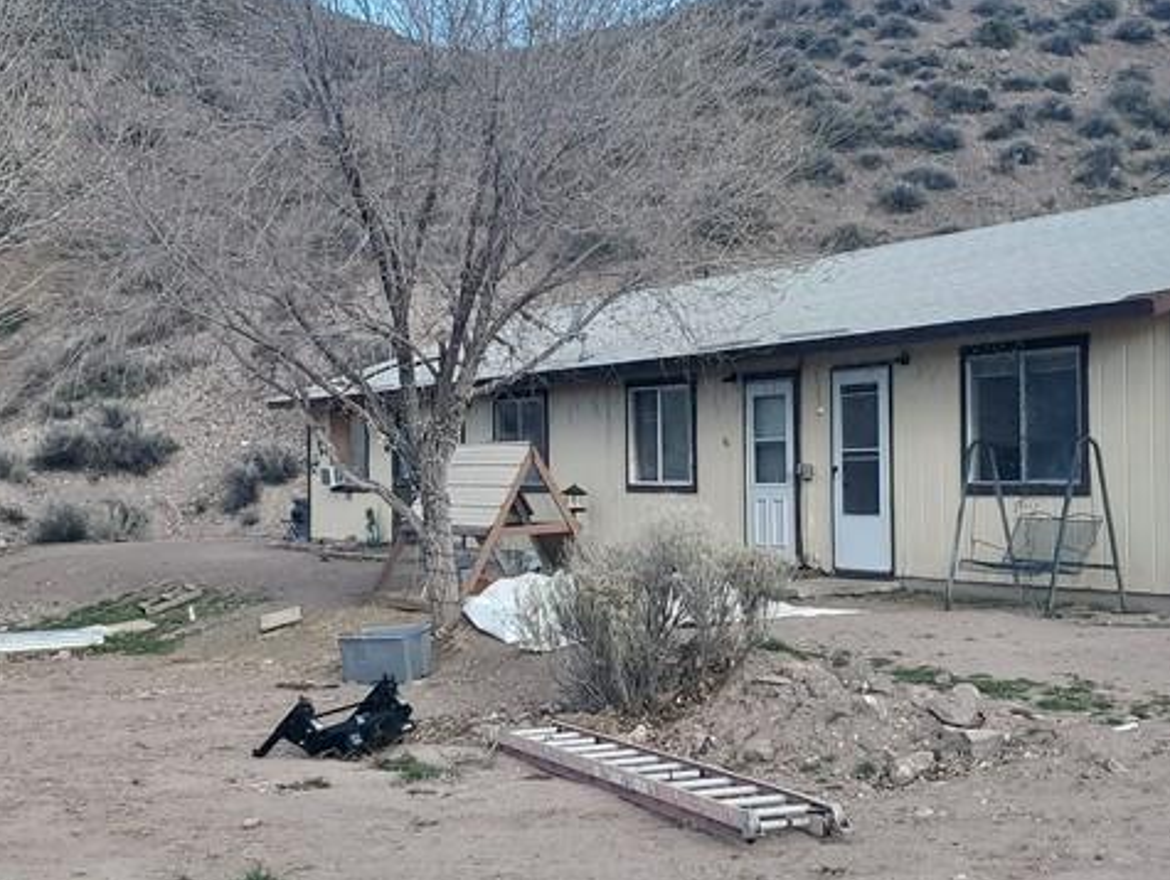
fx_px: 1894
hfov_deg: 34.3
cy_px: 424
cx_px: 618
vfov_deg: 26.1
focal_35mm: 56
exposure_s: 1/576
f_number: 2.4
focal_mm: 4.3
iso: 50
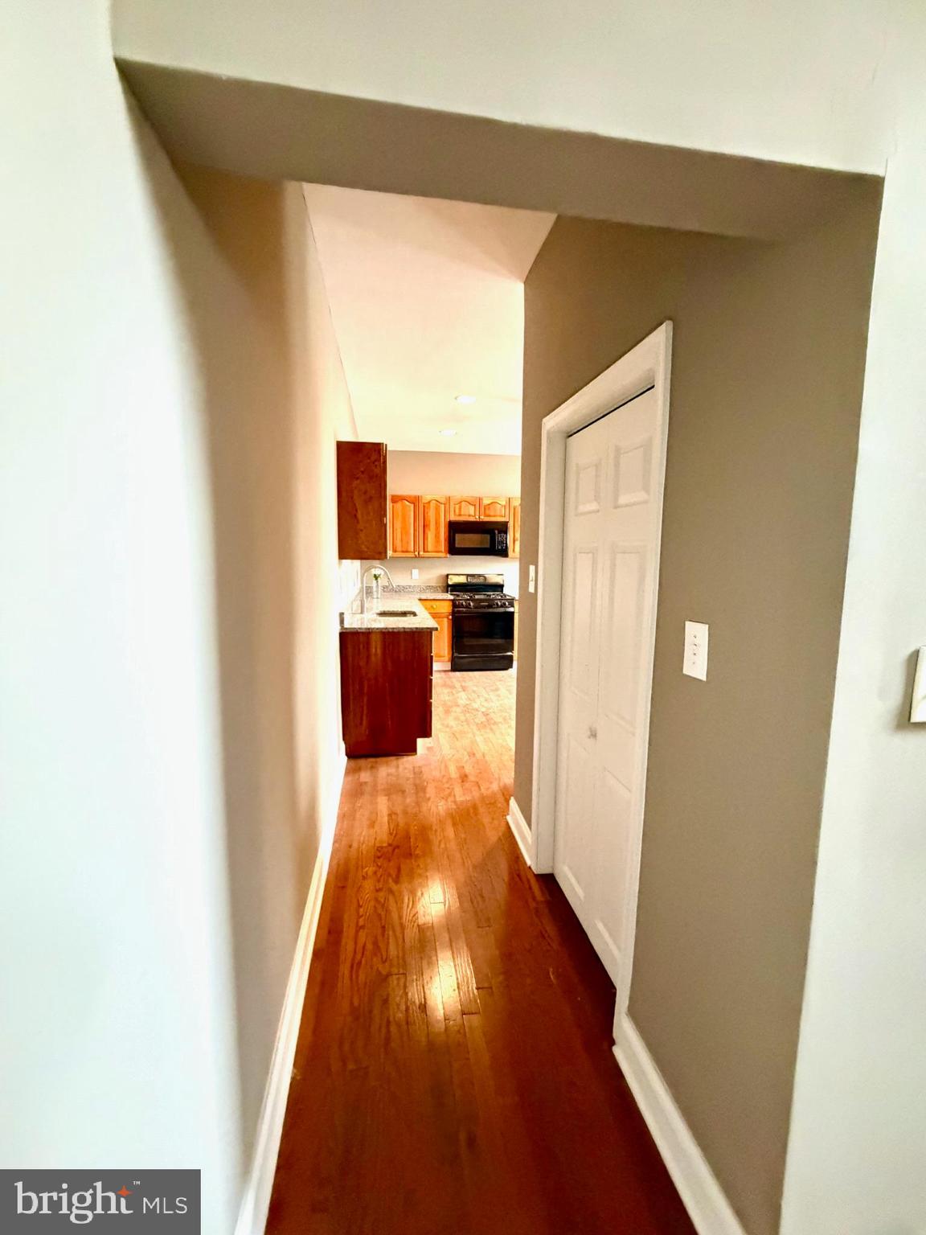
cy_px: 618
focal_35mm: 14
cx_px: 463
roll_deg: -1.4
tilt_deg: -6.1
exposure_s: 1/60
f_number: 2.2
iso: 1000
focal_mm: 2.22
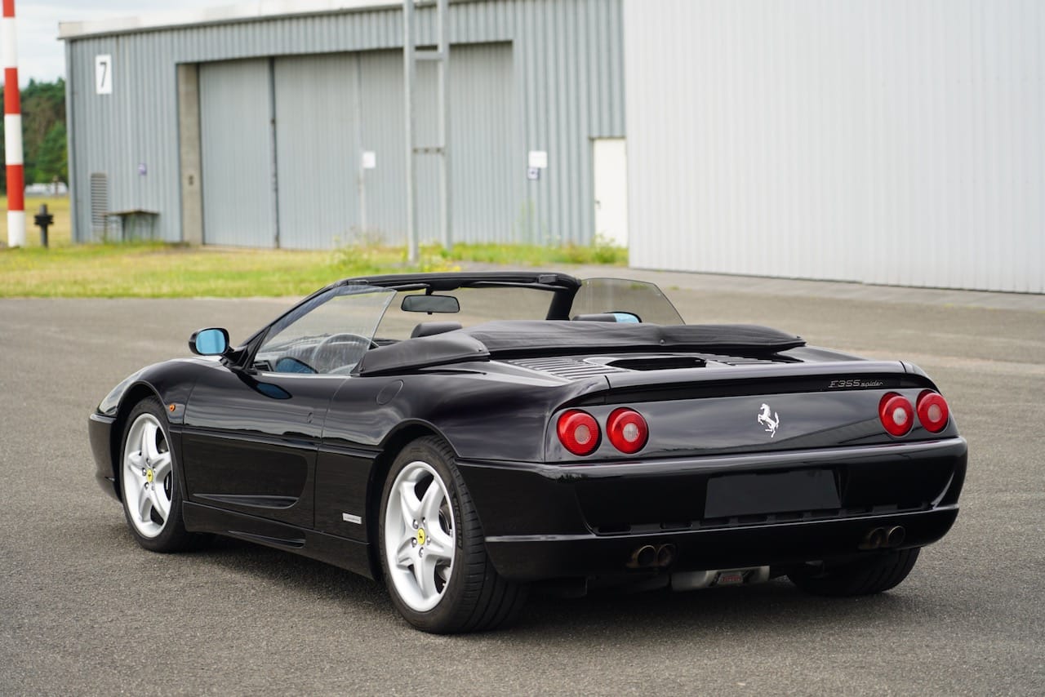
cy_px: 348
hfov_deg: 19.5
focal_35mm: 105
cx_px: 522
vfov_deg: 13.0
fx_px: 3048
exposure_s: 1/125
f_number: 4
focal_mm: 105
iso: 125
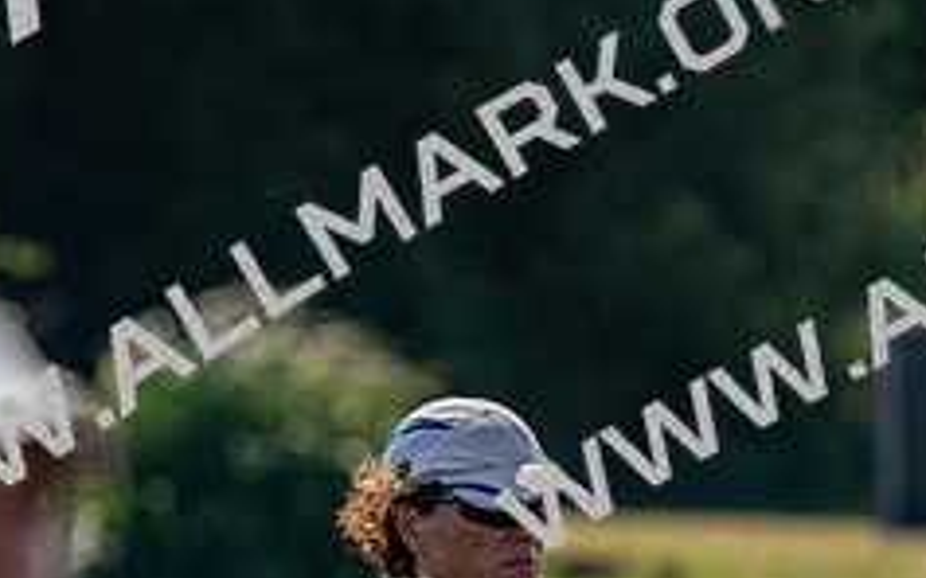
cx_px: 211
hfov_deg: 2.5
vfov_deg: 1.6
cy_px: 615
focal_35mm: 845
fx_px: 21320
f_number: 6.3
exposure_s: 1/1600
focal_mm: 338
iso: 200
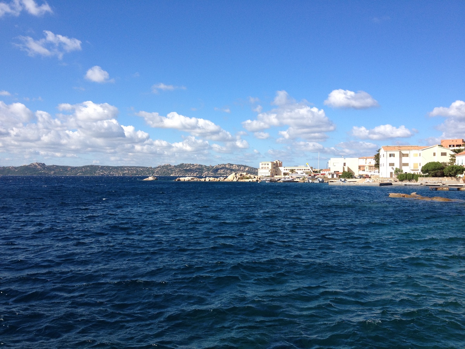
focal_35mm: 35
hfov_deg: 52.6
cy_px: 174
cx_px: 232
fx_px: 470
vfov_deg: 40.7
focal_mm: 4.28
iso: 64
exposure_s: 1/1346
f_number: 2.4
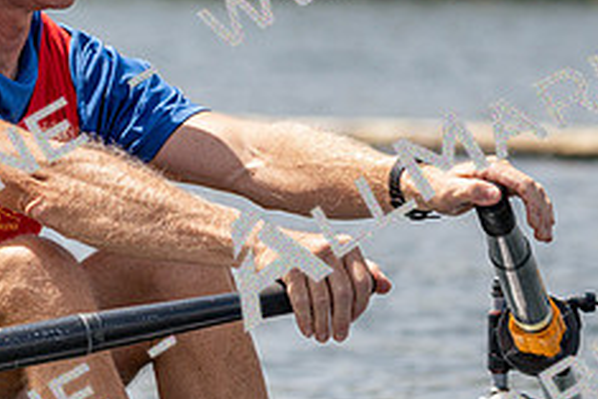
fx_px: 8194
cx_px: 13
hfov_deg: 4.2
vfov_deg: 2.8
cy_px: 90
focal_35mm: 493
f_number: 5.6
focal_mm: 200
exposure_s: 1/1600
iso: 200
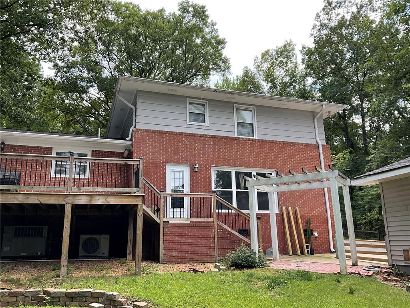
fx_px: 343
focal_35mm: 29
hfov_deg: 61.7
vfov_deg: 48.2
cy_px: 154
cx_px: 205
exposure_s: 1/219
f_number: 1.8
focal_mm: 3
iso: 16
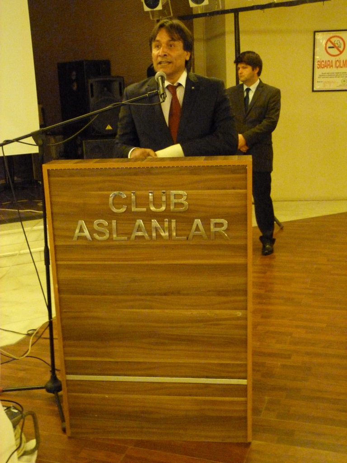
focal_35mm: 43
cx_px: 174
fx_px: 575
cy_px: 232
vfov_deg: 43.9
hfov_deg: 33.6
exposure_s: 1/8
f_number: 3.2
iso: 1250
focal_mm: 7.8
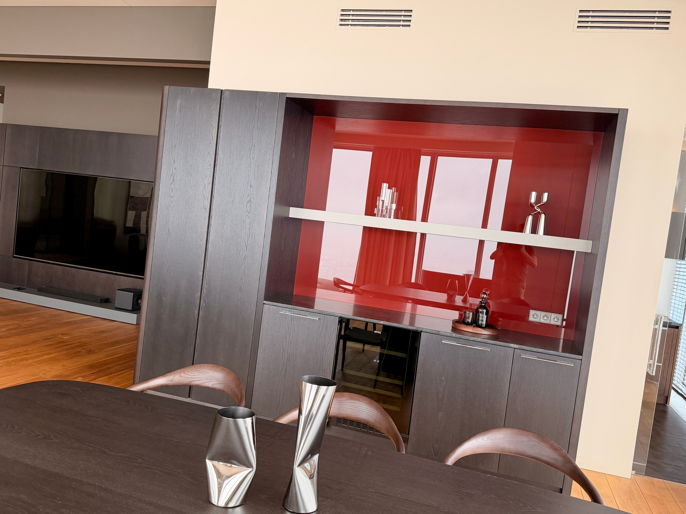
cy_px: 257
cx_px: 343
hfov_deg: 71.6
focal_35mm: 24
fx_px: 476
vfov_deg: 56.8
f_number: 1.78
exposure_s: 1/121
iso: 160
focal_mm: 6.76
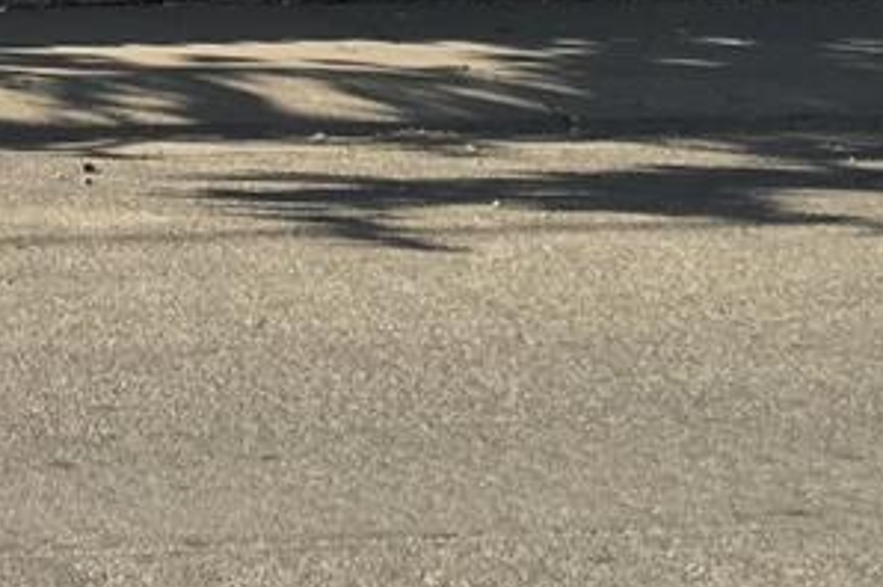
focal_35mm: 152
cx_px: -625
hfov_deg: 12.5
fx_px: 3724
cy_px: -480
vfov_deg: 8.6
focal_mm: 4.15
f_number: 2.2
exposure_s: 1/769
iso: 25
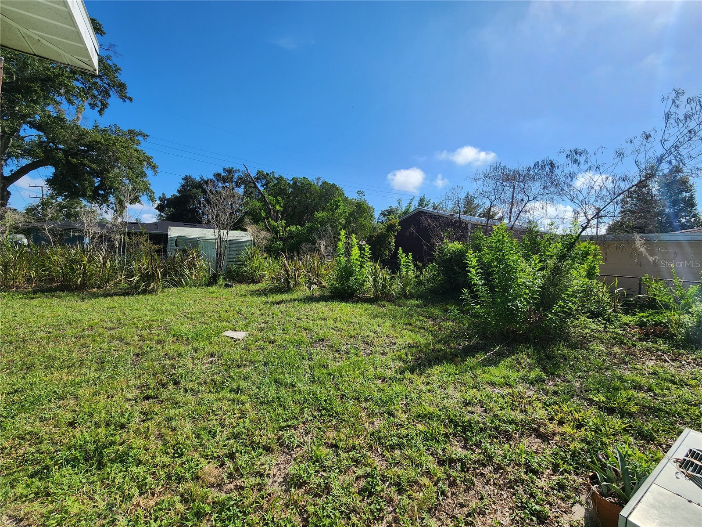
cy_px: 264
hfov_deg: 106.2
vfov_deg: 89.9
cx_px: 351
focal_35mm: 13
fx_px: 264
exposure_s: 1/2524
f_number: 2.2
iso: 50
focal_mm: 2.2
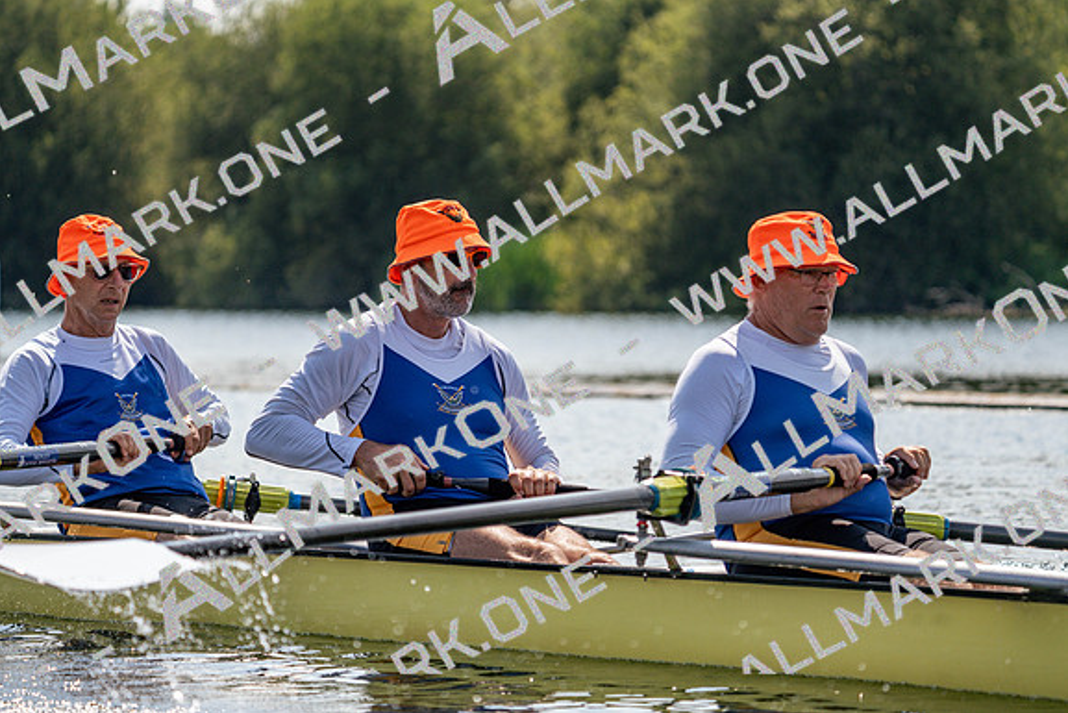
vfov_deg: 6.8
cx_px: 535
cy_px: 356
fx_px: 5964
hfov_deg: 10.2
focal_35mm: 201
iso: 200
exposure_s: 1/1600
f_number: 5.6
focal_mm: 200
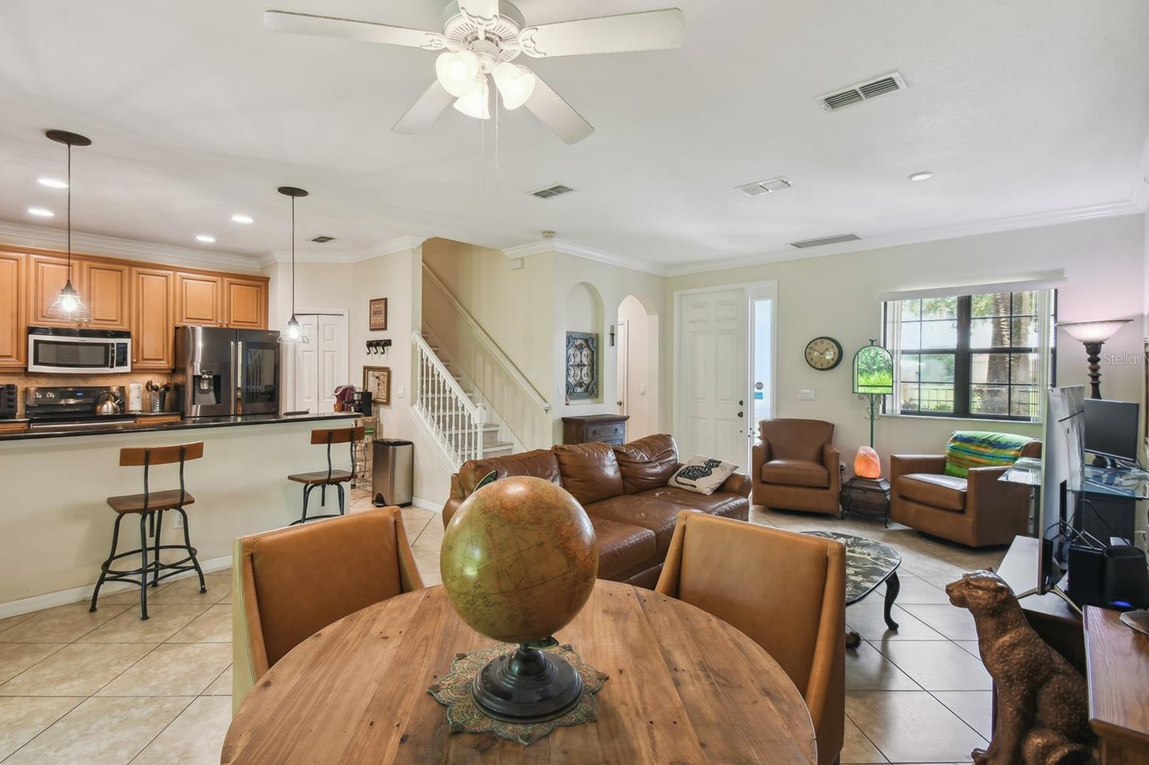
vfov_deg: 73.6
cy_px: 358
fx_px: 510
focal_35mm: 16
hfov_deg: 96.7
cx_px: 558
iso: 100
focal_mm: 10
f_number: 7.1
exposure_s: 1/5
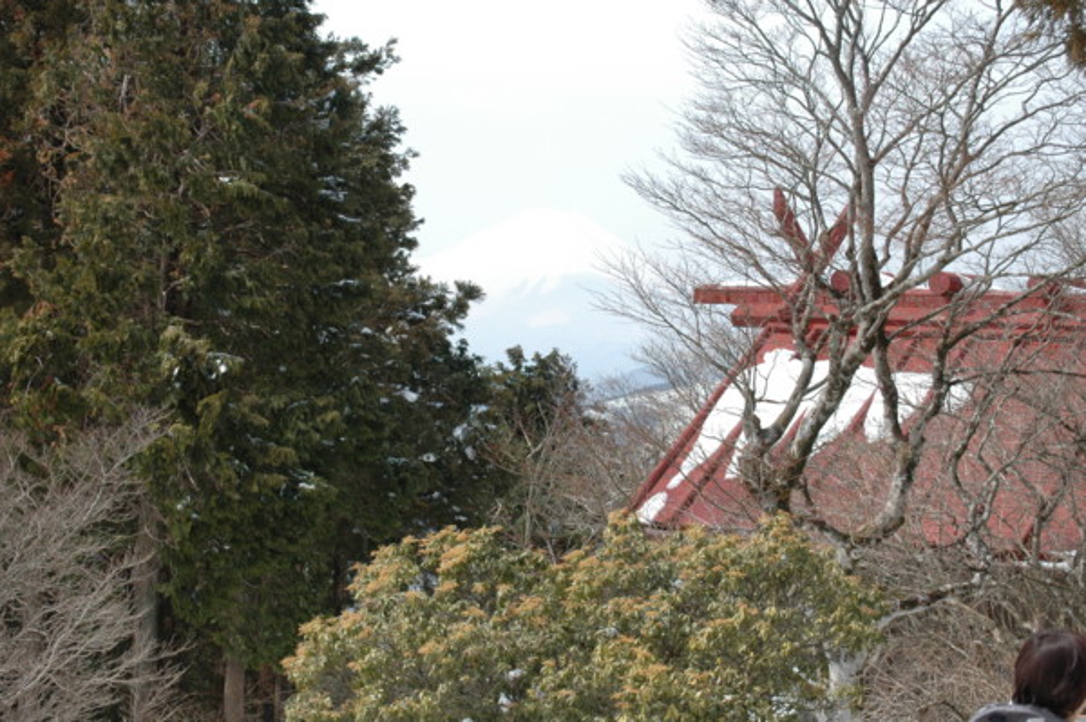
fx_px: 2487
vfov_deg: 16.5
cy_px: 361
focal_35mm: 82
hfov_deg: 24.6
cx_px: 543
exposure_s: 1/500
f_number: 11
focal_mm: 55
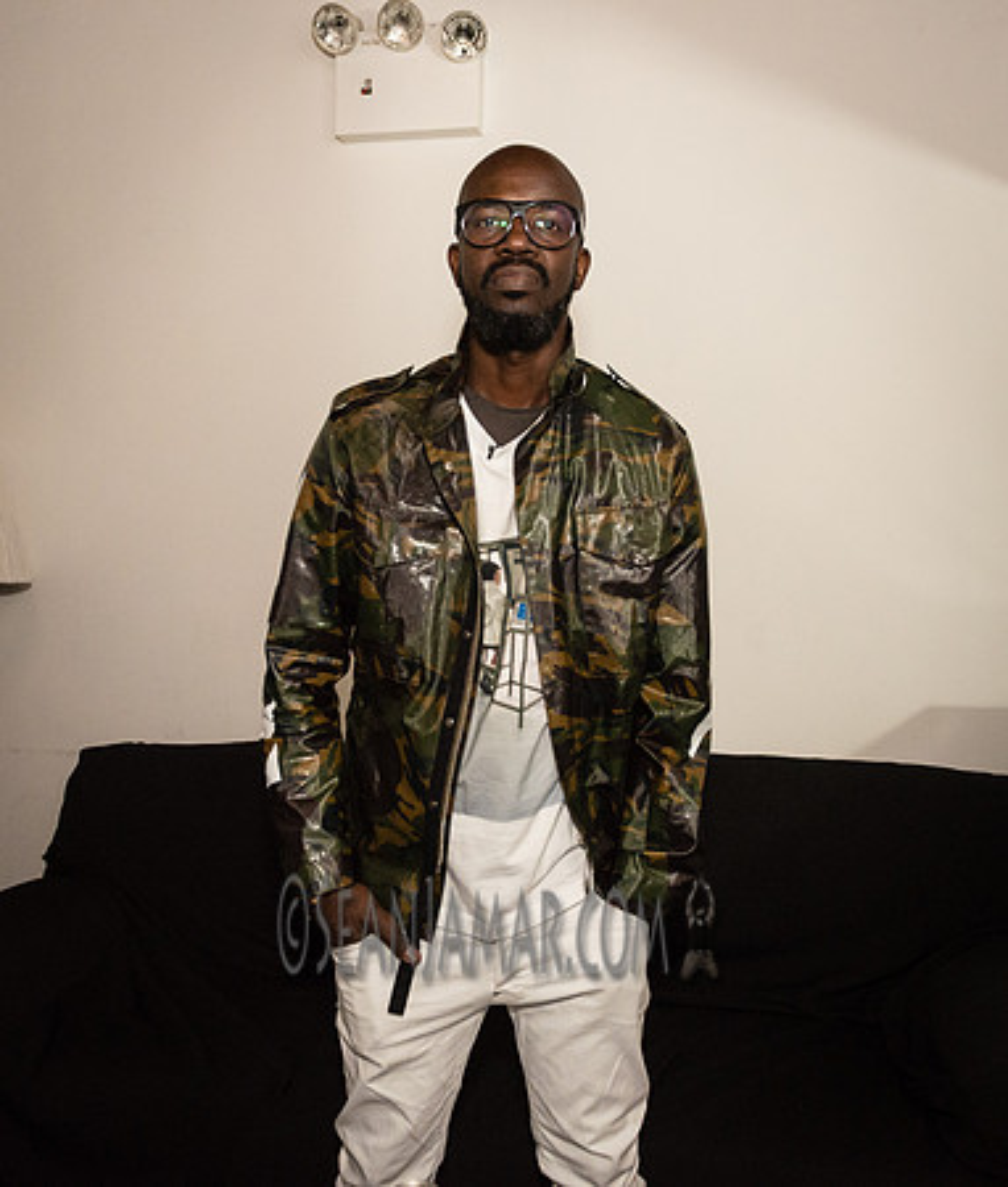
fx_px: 1187
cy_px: 594
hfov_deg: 46.0
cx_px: 506
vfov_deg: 53.2
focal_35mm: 33
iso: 4000
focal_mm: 24
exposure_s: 1/640
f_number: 4
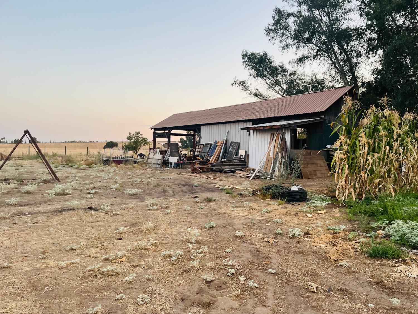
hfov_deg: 67.3
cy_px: 157
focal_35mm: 26
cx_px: 209
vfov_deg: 53.1
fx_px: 314
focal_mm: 5.1
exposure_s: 1/122
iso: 100
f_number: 1.6
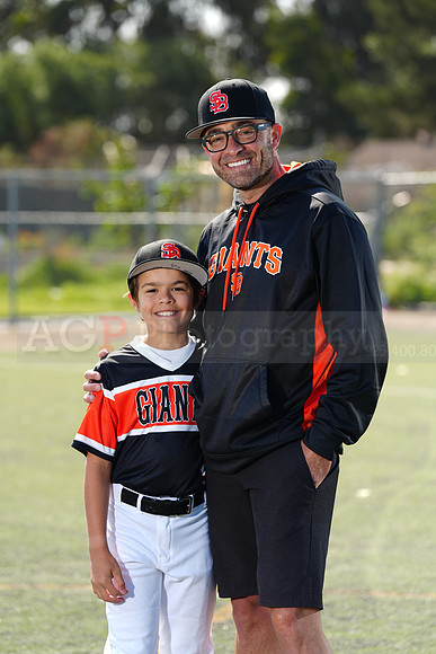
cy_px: 327
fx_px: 3032
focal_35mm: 167
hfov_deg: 8.2
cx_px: 218
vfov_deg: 12.3
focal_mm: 167
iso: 64
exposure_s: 1/250
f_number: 4.5
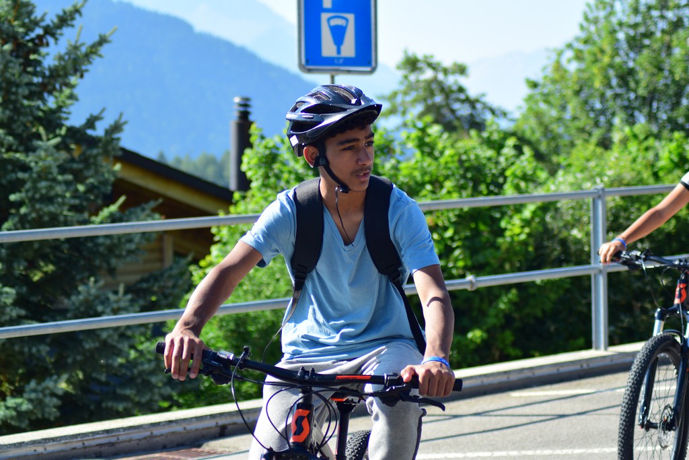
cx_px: 344
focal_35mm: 105
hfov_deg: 19.5
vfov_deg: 13.0
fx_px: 2010
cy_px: 230
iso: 360
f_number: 4
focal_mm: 70
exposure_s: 1/1250
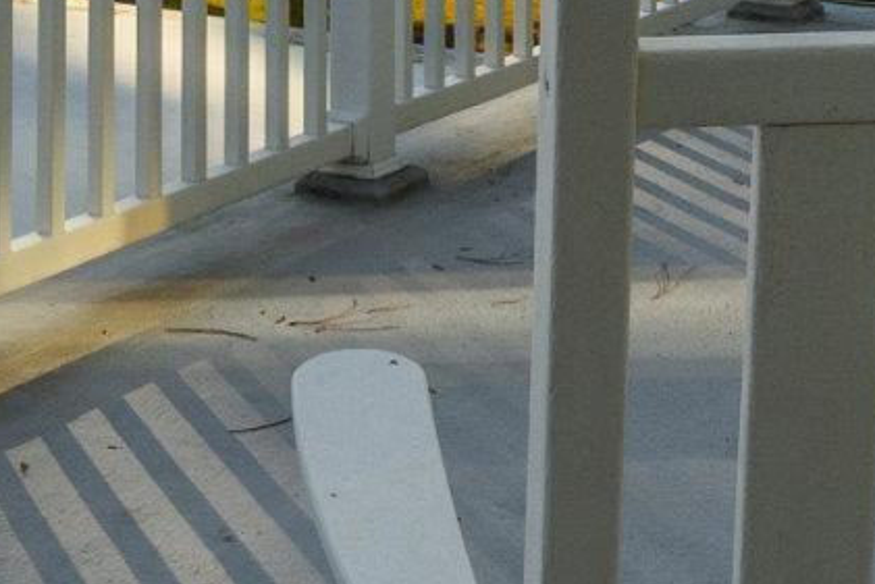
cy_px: -412
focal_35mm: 89
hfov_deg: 22.9
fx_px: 2164
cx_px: 428
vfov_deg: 13.9
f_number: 8
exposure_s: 1/640
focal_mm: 10
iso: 250
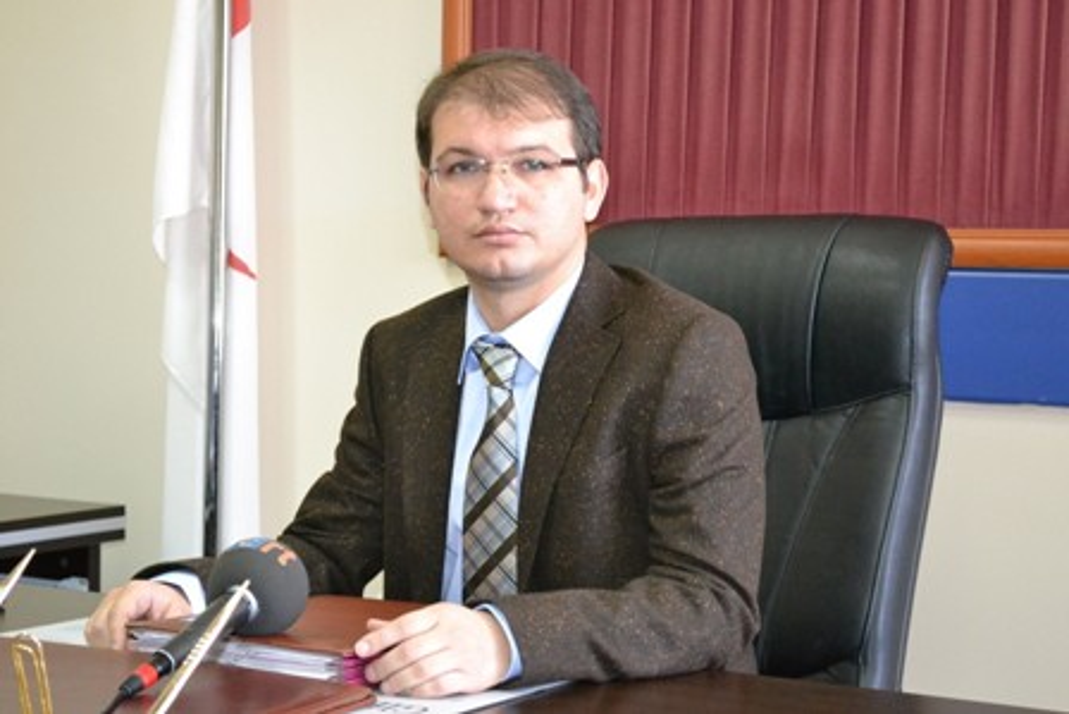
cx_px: 534
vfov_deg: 18.9
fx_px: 2139
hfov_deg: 28.1
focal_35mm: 72
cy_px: 357
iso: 3200
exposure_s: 1/60
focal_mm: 48
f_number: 5.6
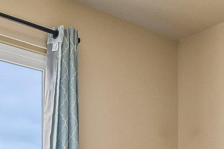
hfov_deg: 32.3
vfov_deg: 20.1
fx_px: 386
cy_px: 194
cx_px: 129
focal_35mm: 62
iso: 400
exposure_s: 1/160
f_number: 8
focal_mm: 10
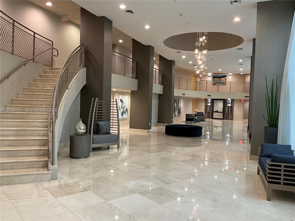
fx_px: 247
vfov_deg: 48.2
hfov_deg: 61.7
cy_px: 110
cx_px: 148
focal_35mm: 29
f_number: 1.8
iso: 80
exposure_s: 1/60
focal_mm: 3
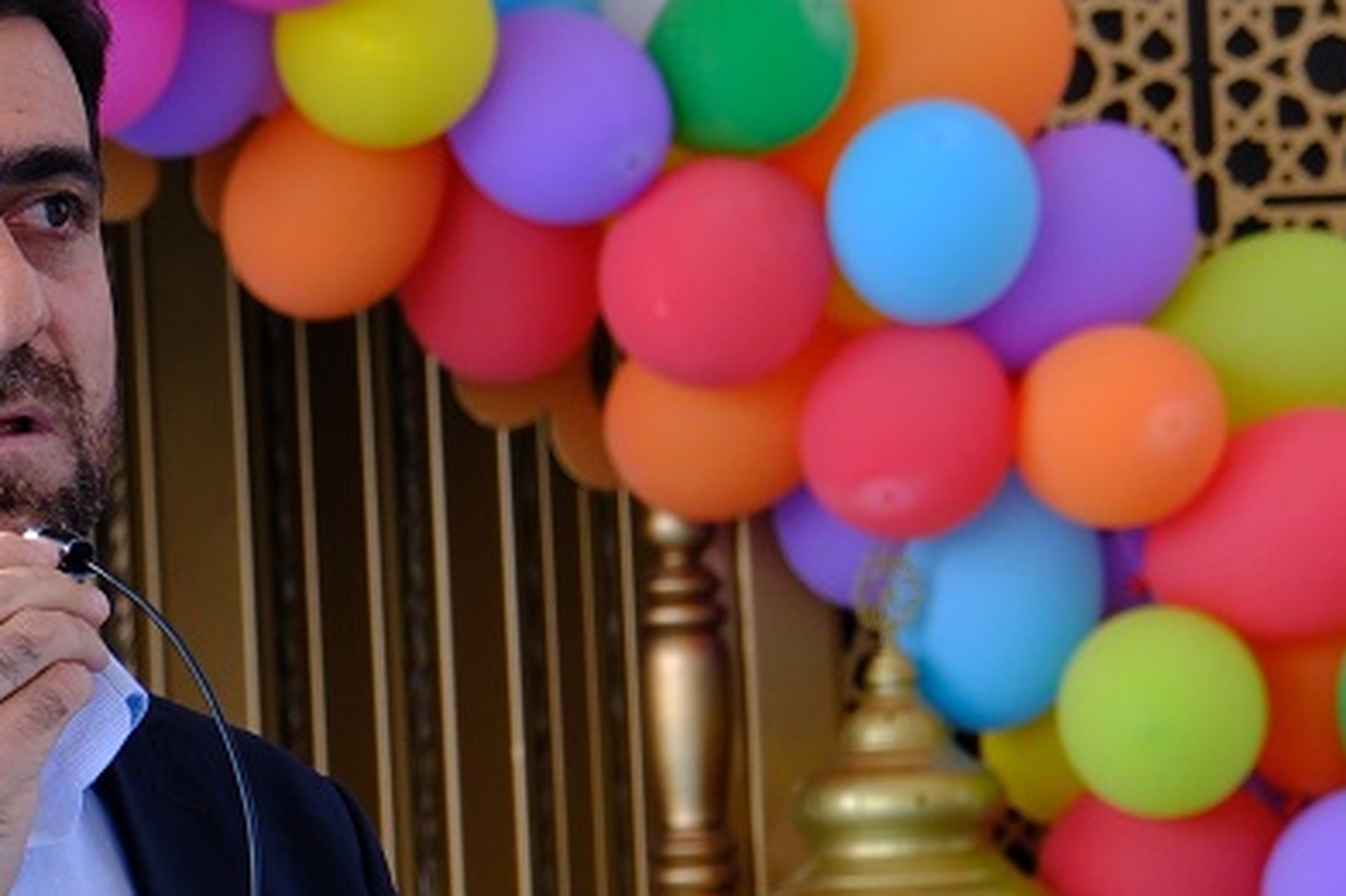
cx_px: -196
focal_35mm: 188
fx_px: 7026
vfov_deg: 7.3
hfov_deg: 10.8
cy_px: 958
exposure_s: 1/80
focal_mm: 35.8
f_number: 4
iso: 500
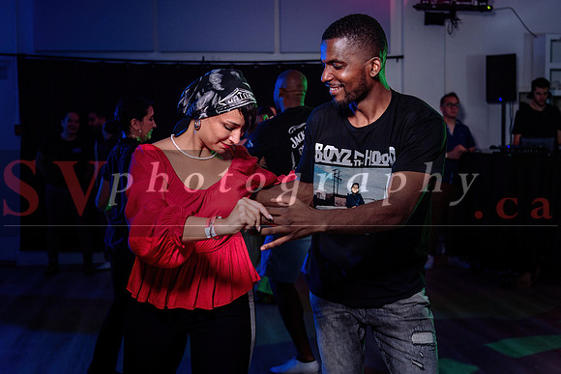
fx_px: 652
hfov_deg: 46.5
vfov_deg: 32.0
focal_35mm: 42
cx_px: 260
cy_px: 178
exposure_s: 1/80
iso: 800
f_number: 3.2
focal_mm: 38
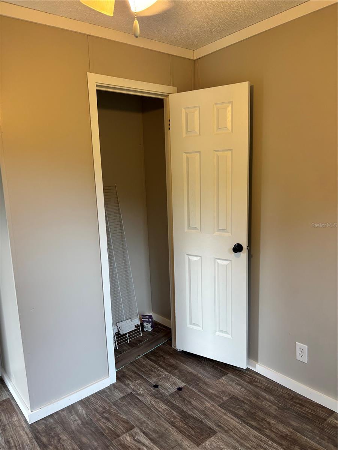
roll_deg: +1.6
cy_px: 225
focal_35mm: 26
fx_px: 338
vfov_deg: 67.3
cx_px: 169
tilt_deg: -9.0
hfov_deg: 53.1
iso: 160
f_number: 1.6
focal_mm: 5.96
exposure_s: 1/60
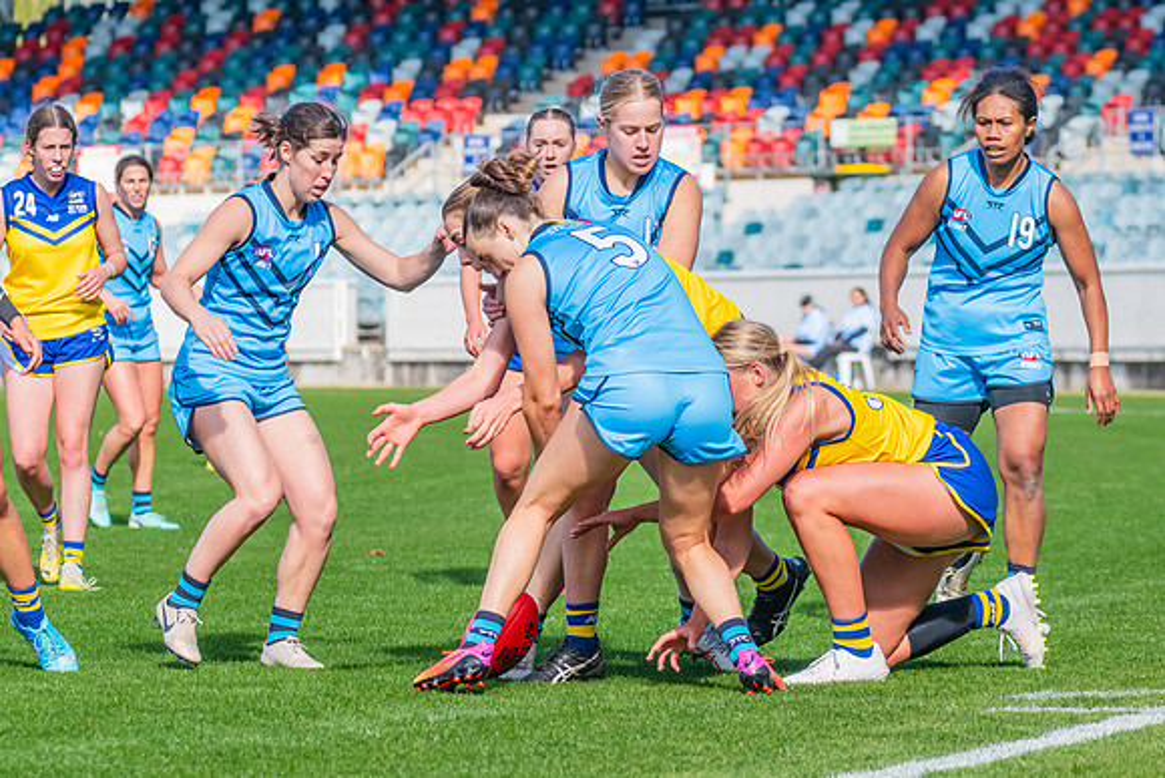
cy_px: 377
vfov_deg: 6.0
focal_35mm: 228
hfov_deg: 9.0
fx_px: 7388
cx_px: 782
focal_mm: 170
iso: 800
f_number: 8
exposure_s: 1/1250
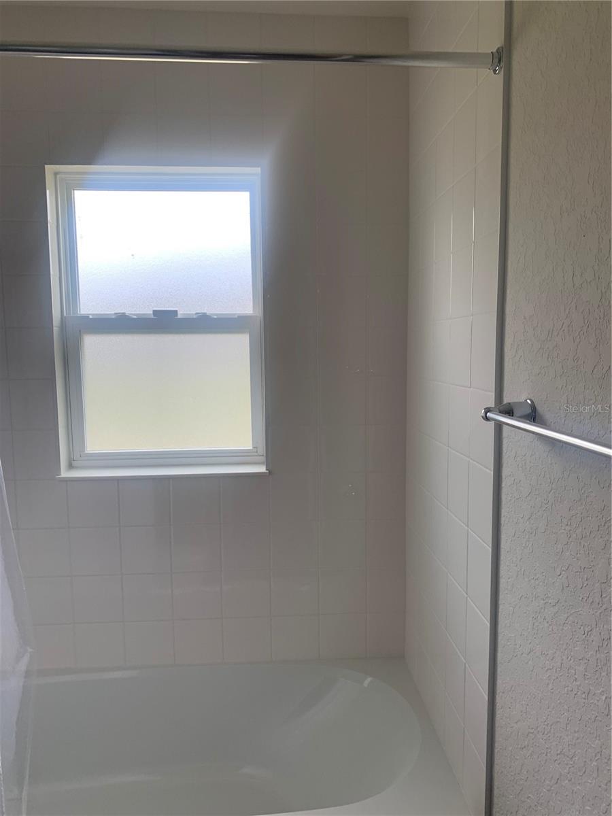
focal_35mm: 26
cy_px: 408
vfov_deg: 67.3
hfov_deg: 53.1
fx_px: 613
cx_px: 306
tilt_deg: -5.1
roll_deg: -0.1
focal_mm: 4.25
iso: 40
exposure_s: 1/121
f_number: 1.8
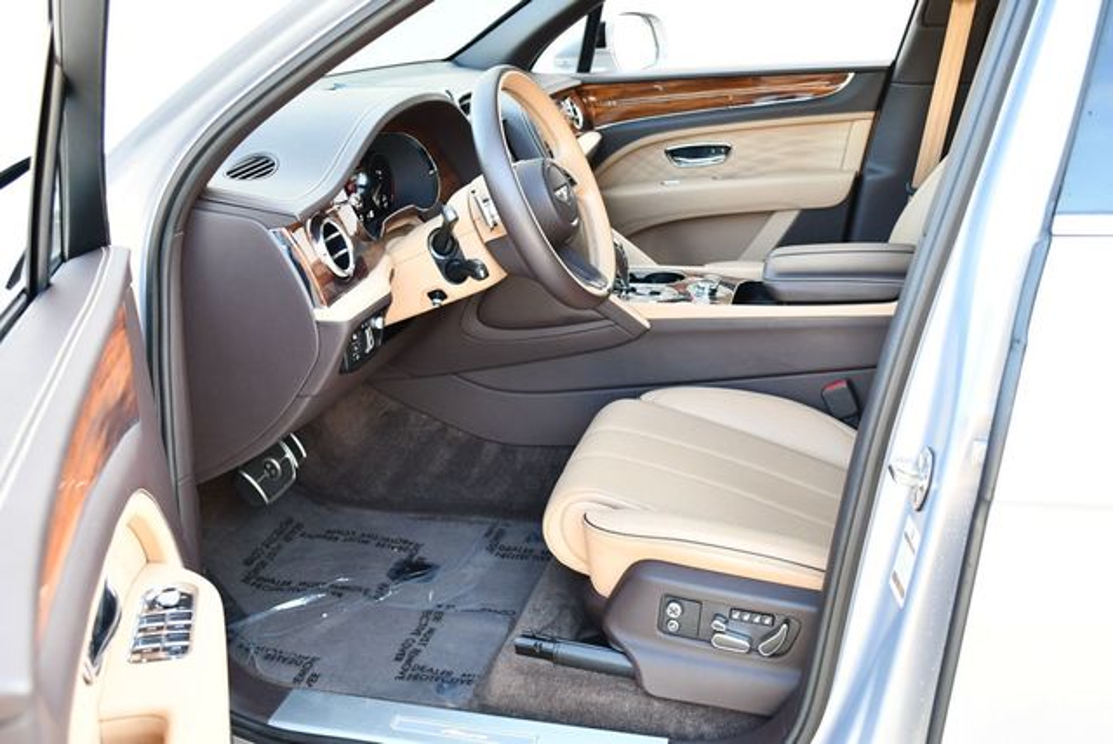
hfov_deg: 53.1
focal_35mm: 36
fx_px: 1114
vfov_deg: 36.9
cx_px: 556
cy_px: 372
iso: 800
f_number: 3.5
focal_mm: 18
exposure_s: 1/160
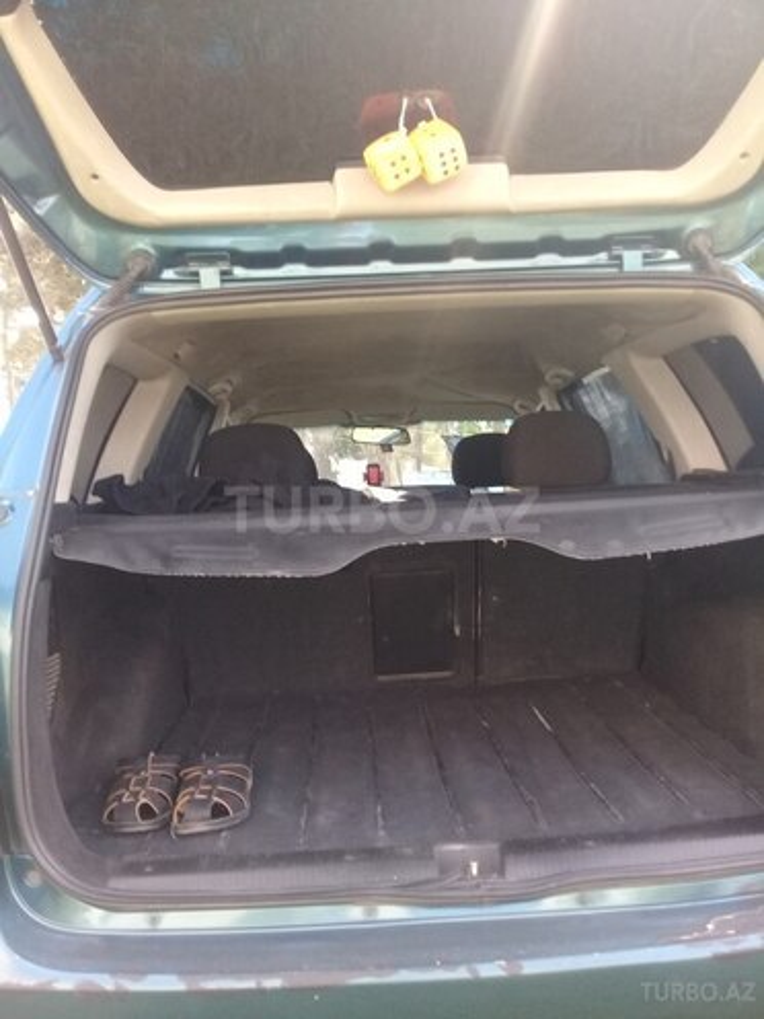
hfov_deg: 45.4
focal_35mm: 31
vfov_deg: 58.4
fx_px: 912
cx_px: 382
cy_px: 510
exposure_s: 1/100
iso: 80
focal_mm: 3.3
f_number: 2.2
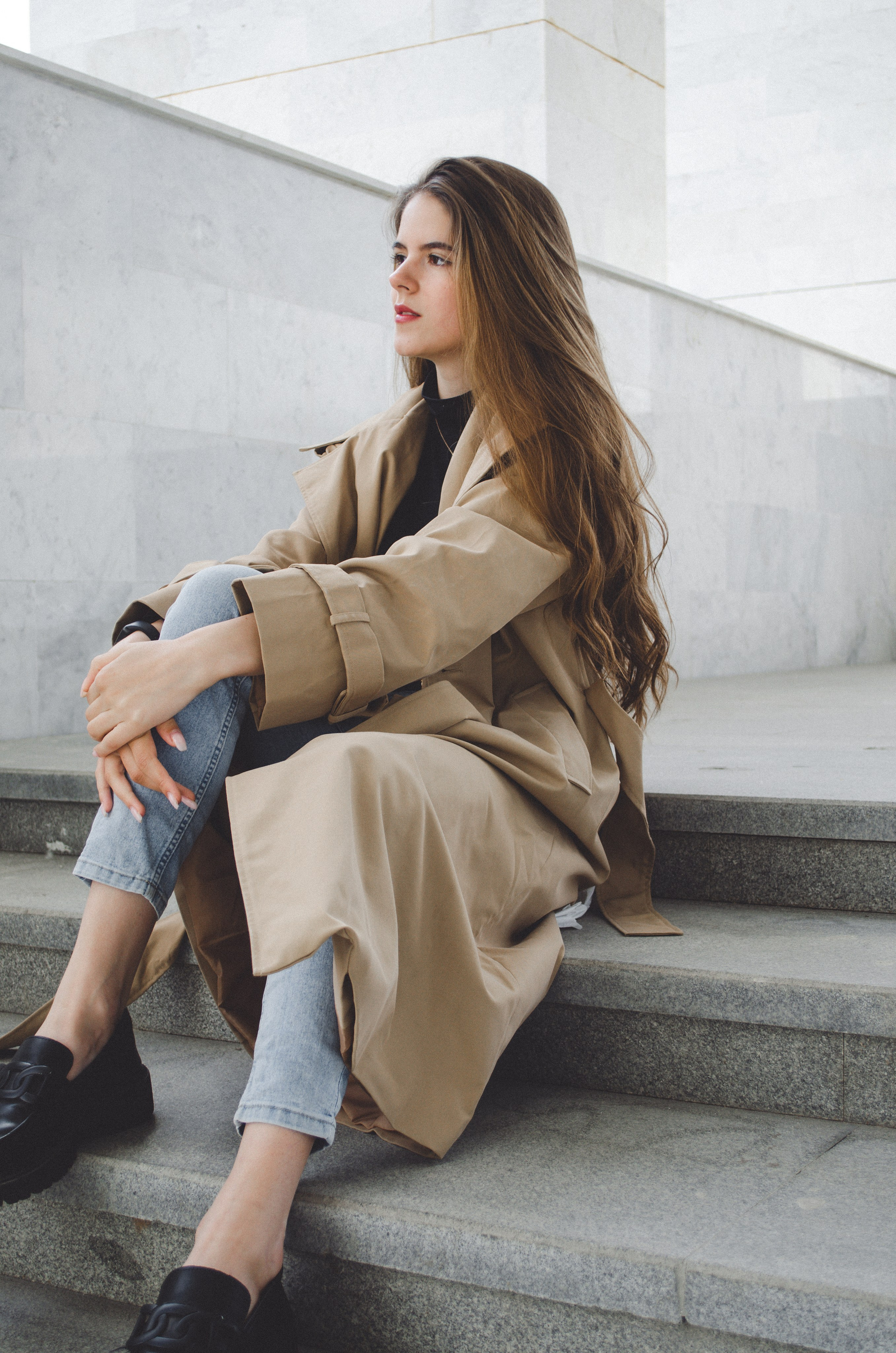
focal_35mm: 48
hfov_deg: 28.0
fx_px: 1800
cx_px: 448
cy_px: 676
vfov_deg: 41.2
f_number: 4.8
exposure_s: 1/160
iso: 100
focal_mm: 32
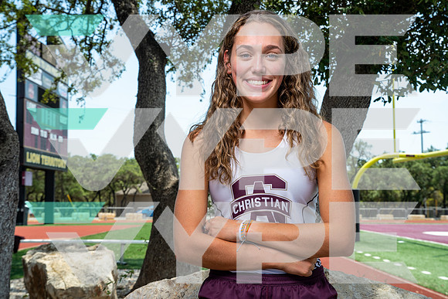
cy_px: 150
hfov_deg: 36.2
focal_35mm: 55
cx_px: 224
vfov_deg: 24.6
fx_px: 685
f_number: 10
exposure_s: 1/125
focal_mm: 55
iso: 100
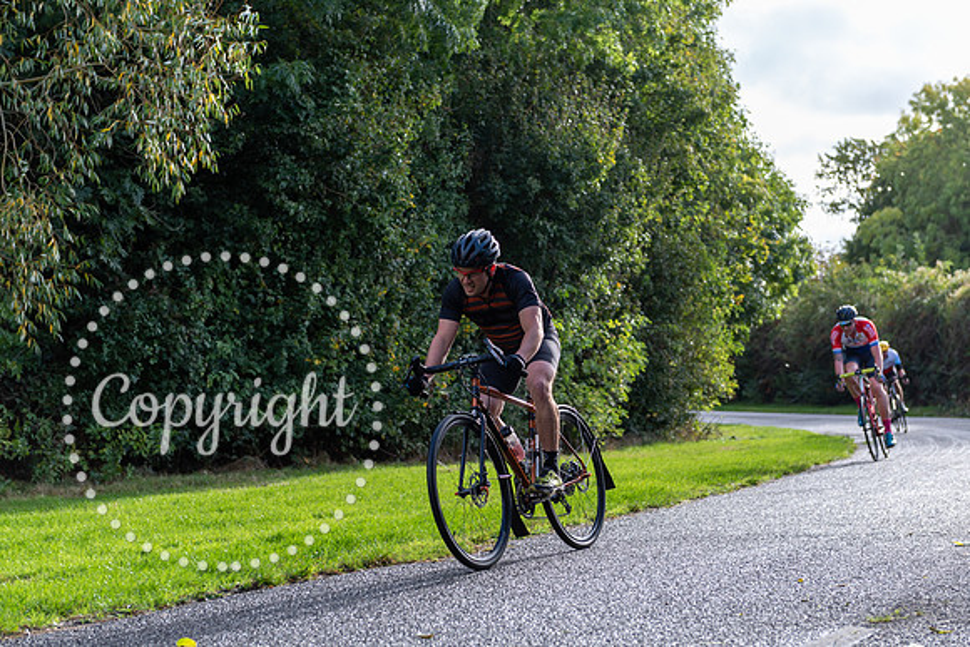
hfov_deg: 30.5
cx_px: 485
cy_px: 324
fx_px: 1779
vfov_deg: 20.6
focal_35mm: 66
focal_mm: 66
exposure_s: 1/640
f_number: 4
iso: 200
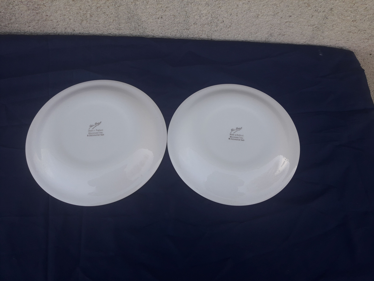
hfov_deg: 63.4
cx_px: 187
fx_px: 303
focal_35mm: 28
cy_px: 140
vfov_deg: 49.7
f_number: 1.9
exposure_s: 1/238
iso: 40
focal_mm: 3.7
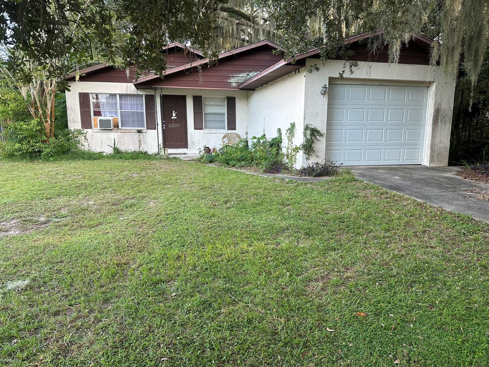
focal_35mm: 25
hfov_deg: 69.4
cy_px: 189
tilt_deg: -10.5
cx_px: 248
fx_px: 353
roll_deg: +0.0
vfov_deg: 54.9
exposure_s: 1/121
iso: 80
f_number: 1.78
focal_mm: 6.86
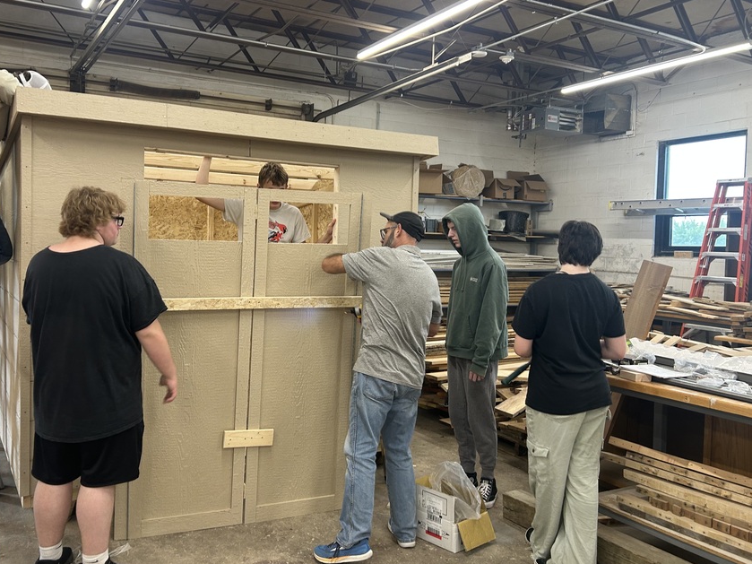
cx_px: 315
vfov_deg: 45.4
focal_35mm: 31
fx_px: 673
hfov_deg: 58.1
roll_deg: -1.2
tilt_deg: -2.3
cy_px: 265
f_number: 1.5
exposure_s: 1/60
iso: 64
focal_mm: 5.7
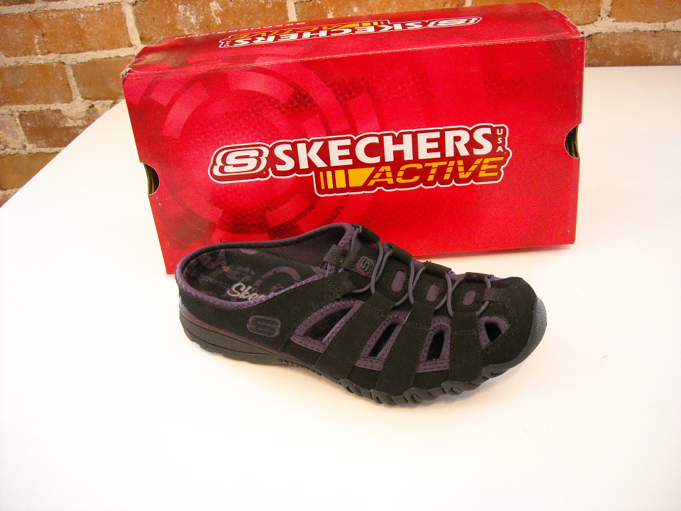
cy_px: 256
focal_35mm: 35
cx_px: 340
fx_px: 689
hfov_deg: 52.6
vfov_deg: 40.7
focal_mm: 5.7
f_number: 2.8
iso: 400
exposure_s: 1/21
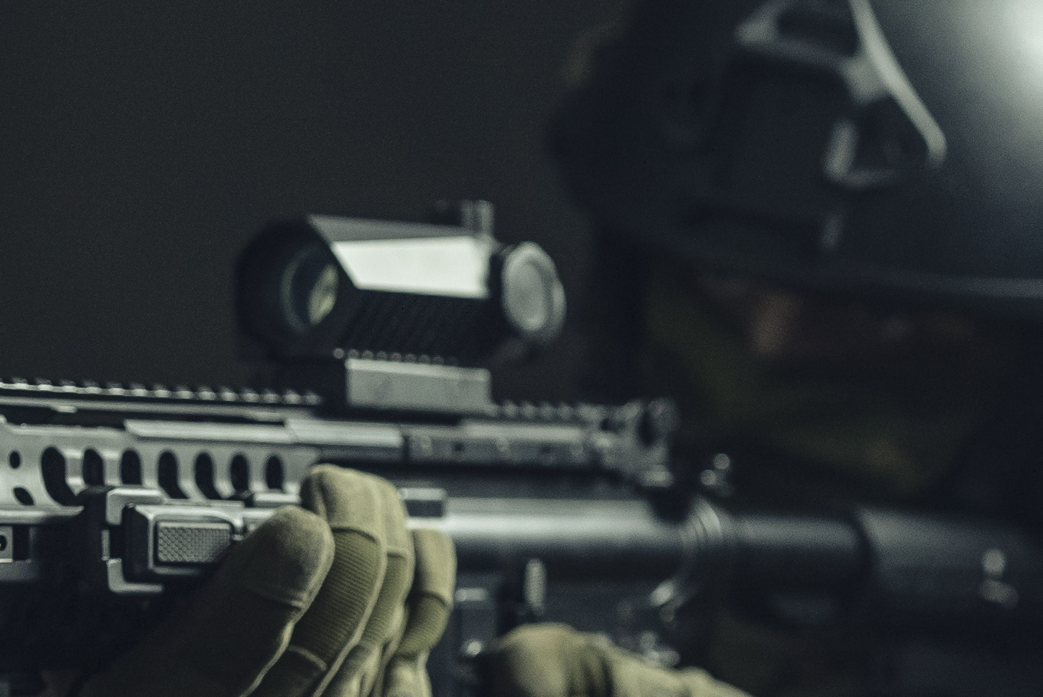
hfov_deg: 13.9
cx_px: 98
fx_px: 4232
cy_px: 512
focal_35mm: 146
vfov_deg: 9.4
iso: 1250
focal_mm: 50
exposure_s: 1/100
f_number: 2.8
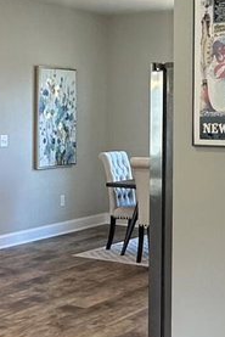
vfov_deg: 24.0
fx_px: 786
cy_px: 92
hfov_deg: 16.3
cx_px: 78
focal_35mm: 84
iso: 250
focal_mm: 2.22
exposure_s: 1/120
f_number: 2.2
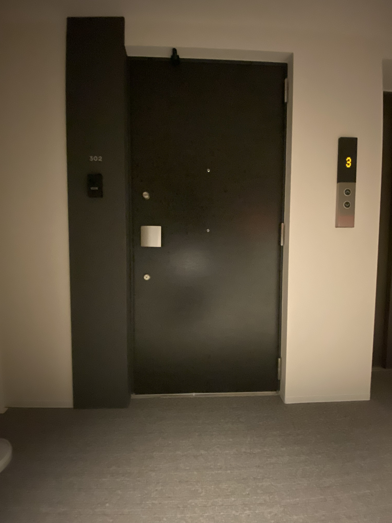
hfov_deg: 89.9
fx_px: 196
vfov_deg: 106.2
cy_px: 262
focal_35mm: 13
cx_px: 196
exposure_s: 1/17
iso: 2000
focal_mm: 1.54
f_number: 2.4
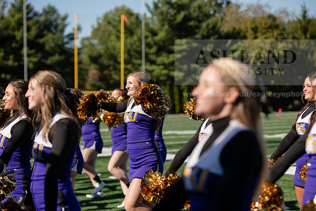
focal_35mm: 102
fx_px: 896
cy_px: 106
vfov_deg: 13.4
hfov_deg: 20.0
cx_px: 158
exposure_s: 1/1250
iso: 125
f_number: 3.5
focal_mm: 102
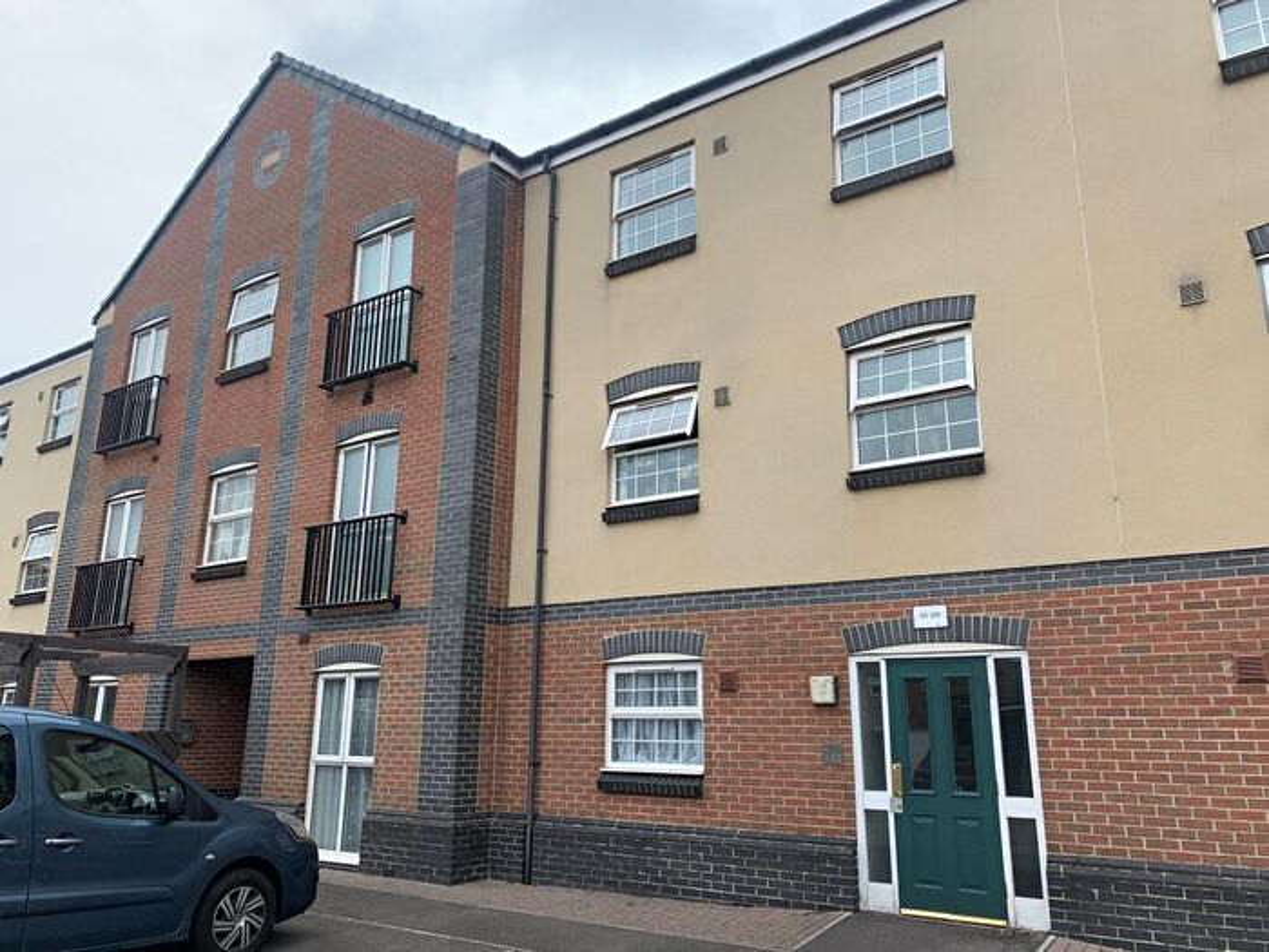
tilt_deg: +16.0
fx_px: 953
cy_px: 476
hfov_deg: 67.3
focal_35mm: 26
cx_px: 634
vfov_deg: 53.1
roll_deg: -0.5
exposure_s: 1/962
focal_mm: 4.25
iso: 25
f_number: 1.8
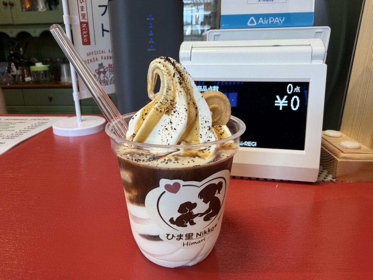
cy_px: 140
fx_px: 269
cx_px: 186
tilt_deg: -18.3
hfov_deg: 69.4
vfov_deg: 54.9
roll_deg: +1.8
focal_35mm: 25
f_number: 2.2
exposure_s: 1/100
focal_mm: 2.22
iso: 80
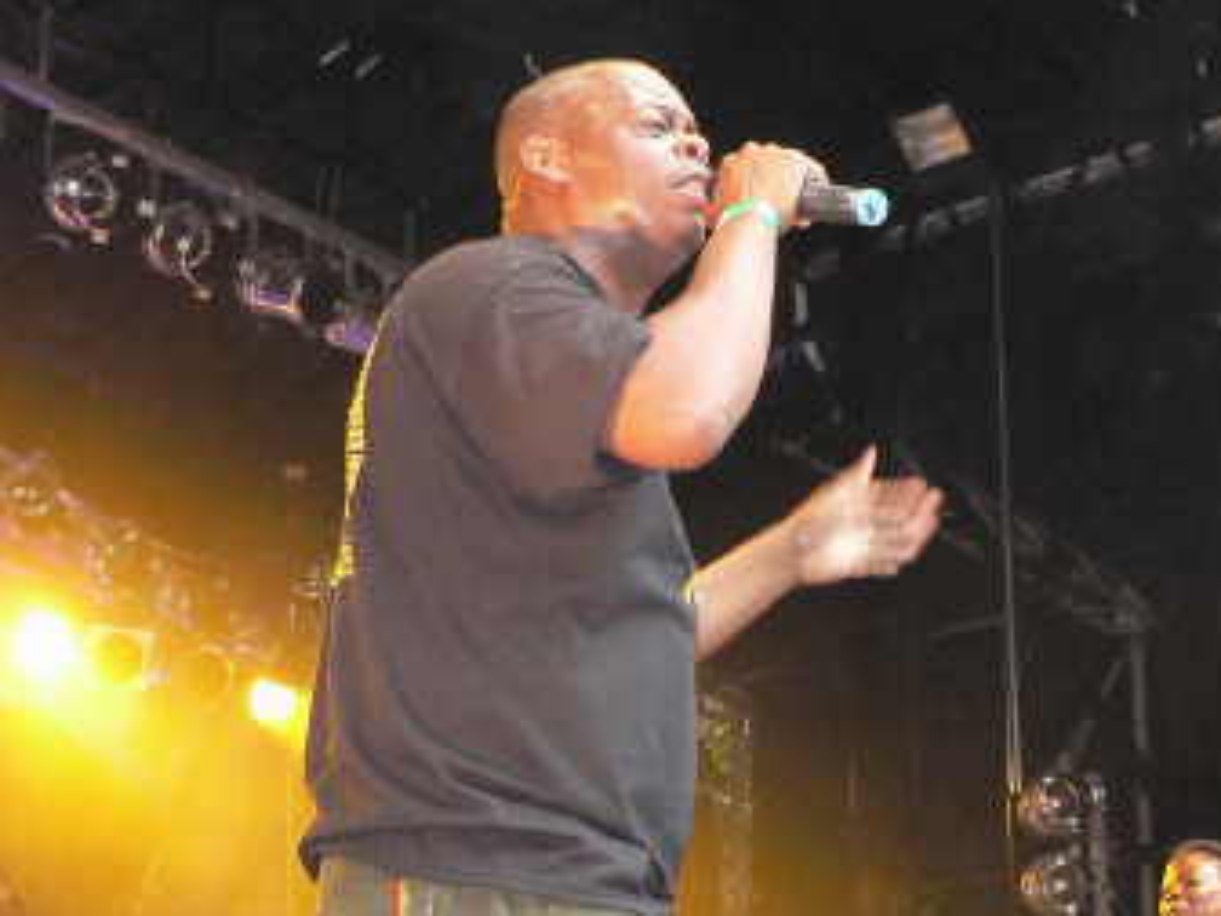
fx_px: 2222
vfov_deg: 23.1
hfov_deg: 29.7
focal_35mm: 63
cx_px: 1037
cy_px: 672
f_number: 2.8
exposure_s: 1/60
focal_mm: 6
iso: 400
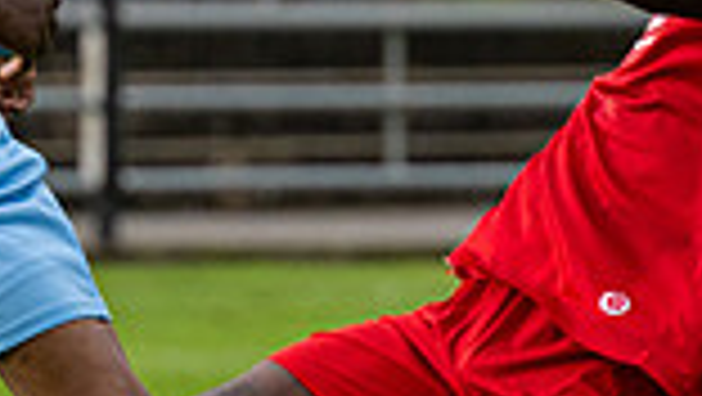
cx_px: 314
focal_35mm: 1190
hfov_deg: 1.8
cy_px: 547
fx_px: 22166
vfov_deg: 1.0
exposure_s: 1/3200
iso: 400
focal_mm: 175
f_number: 4
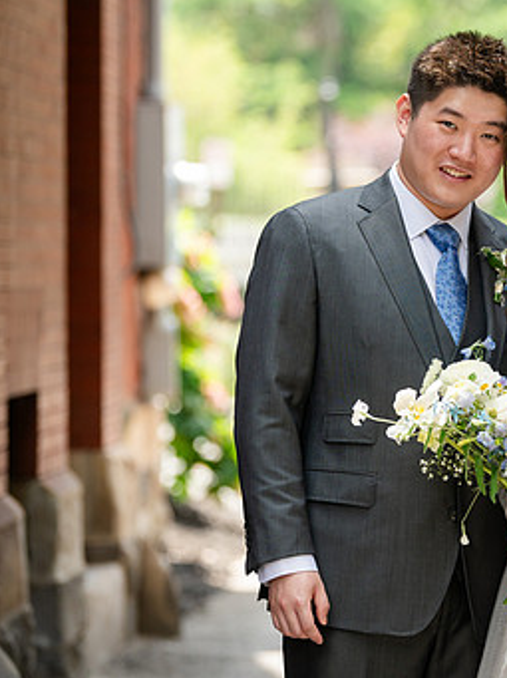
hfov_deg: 7.5
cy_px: 314
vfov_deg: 10.0
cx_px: 523
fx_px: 3874
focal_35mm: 198
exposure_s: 1/1000
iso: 500
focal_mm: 120
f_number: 2.8
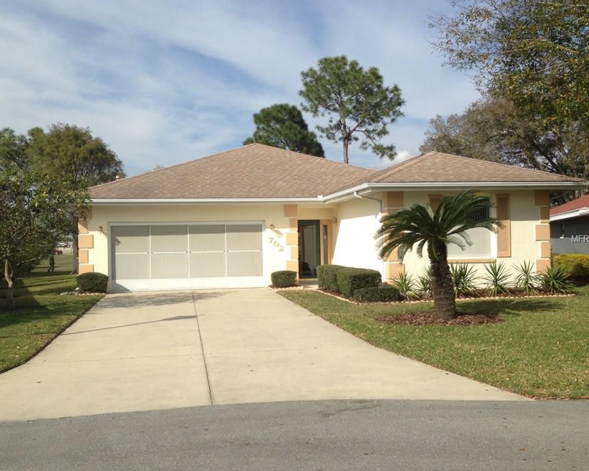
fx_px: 628
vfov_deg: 41.2
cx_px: 281
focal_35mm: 36
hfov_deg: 50.3
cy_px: 239
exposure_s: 1/1748
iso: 50
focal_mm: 4.12
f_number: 2.4
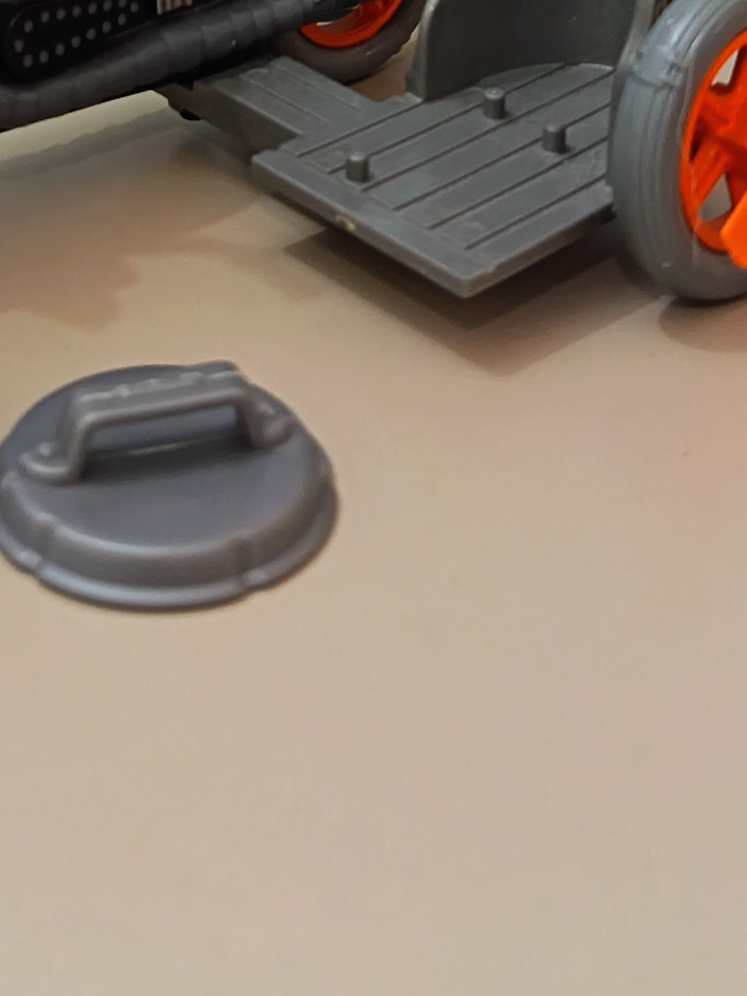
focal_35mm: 66
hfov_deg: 22.0
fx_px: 1899
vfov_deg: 25.1
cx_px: 171
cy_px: -328
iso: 2229
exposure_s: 1/33.3
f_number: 1.75
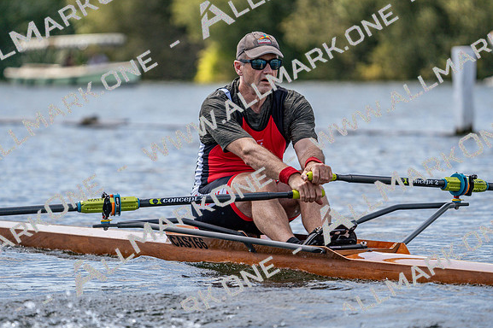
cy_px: 164
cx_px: 247
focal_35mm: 326
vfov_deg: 4.2
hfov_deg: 6.3
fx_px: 4462
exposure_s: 1/2000
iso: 400
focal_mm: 324
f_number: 6.3
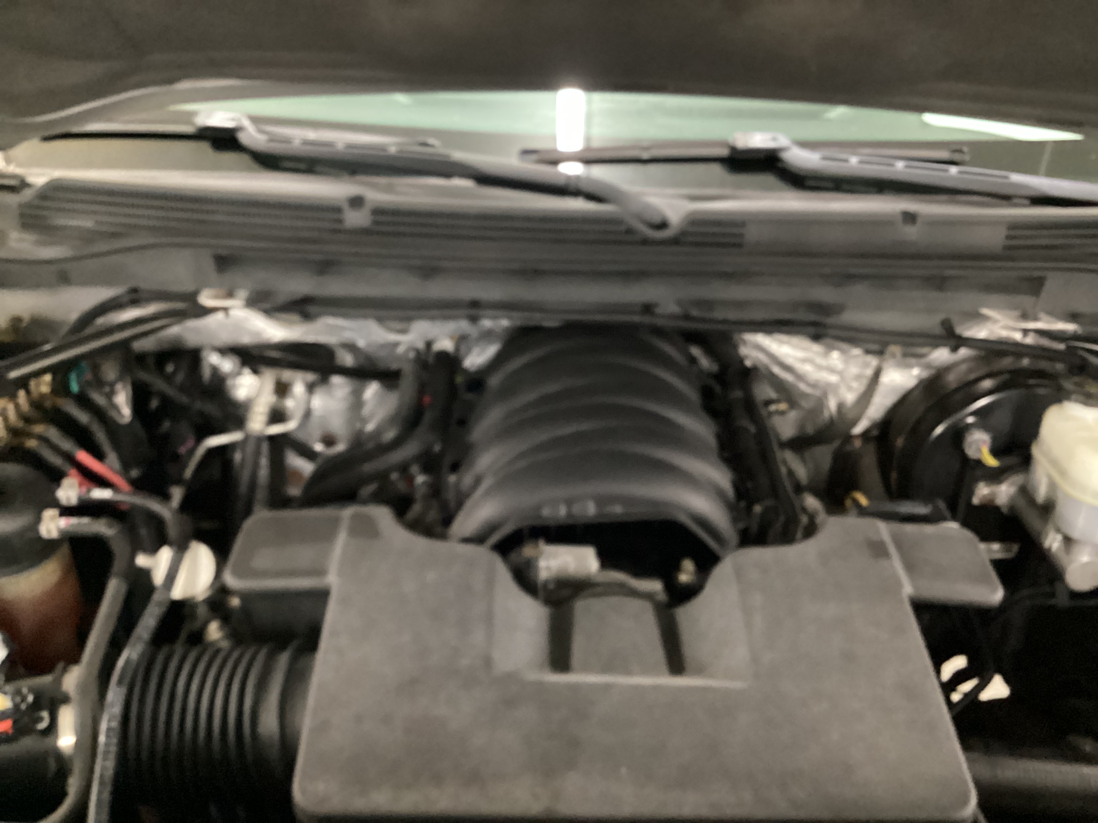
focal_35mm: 31
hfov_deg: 58.4
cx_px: 549
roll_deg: -2.3
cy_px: 412
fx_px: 983
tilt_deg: -34.0
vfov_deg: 45.4
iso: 800
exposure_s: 1/17
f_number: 2.4
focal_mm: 3.3
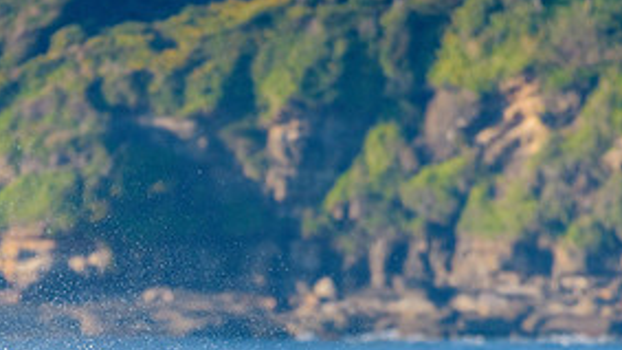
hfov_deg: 2.0
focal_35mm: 1073
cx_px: 180
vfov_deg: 1.1
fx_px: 17692
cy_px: 415
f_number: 5.6
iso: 500
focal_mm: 500
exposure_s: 1/2000
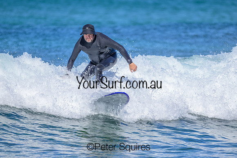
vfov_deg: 1.7
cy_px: 79
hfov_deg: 2.6
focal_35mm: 800
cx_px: 118
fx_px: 5268
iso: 320
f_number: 6.3
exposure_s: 1/2000
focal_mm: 800
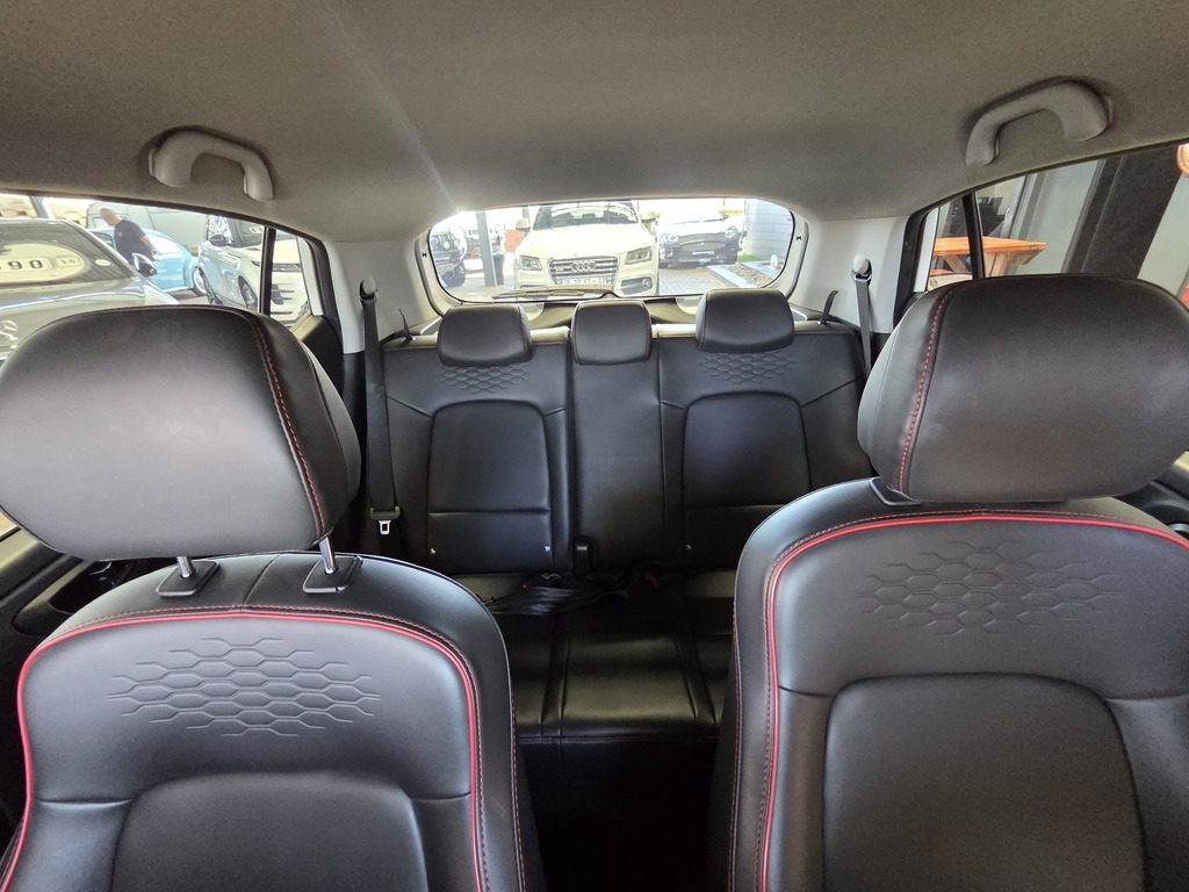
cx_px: 594
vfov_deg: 89.9
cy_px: 446
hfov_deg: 106.2
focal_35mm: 13
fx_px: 447
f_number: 2.2
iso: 1000
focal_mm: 2.2
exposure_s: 1/74.1
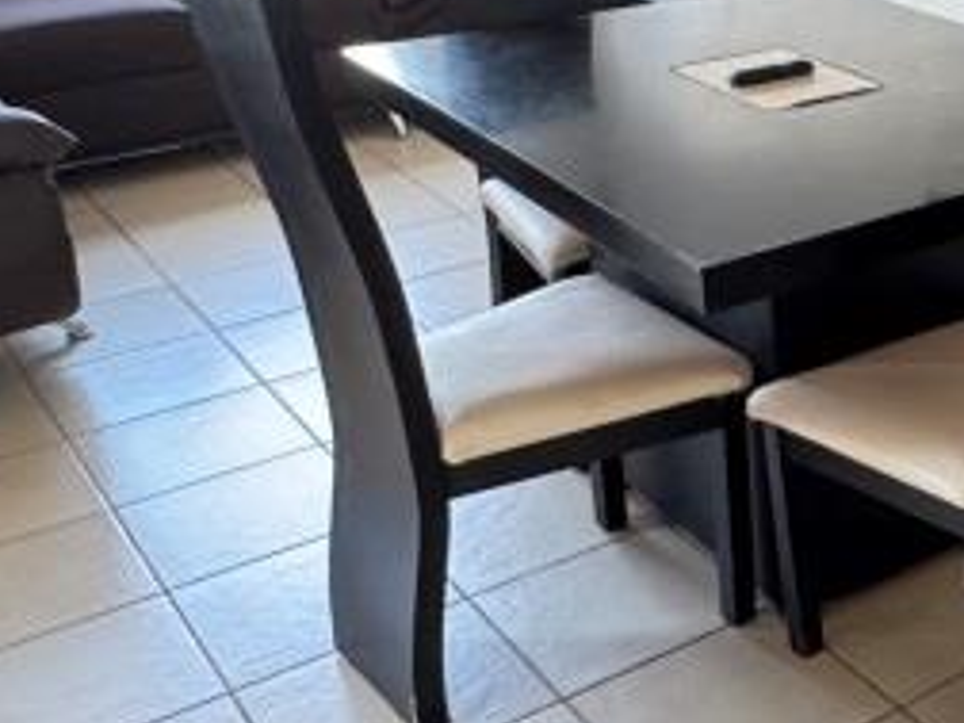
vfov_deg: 25.4
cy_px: 184
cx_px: 1159
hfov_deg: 29.1
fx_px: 1587
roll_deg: +0.2
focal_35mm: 57
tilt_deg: -18.9
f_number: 2.2
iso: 640
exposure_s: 1/60
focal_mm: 2.22
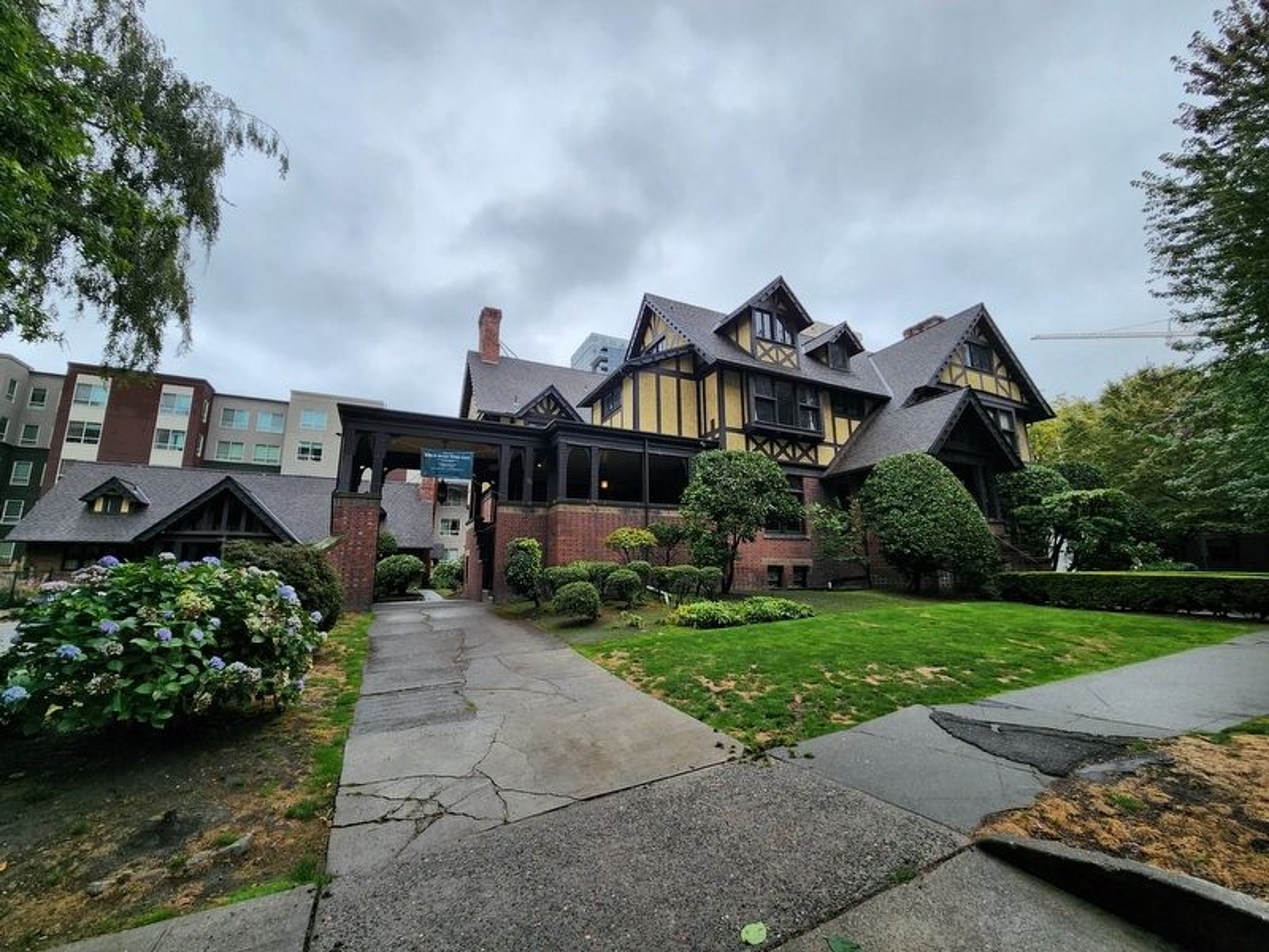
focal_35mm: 13
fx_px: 477
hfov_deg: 106.2
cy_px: 476
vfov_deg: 89.9
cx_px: 634
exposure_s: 1/366
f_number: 2.2
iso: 50
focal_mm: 2.2
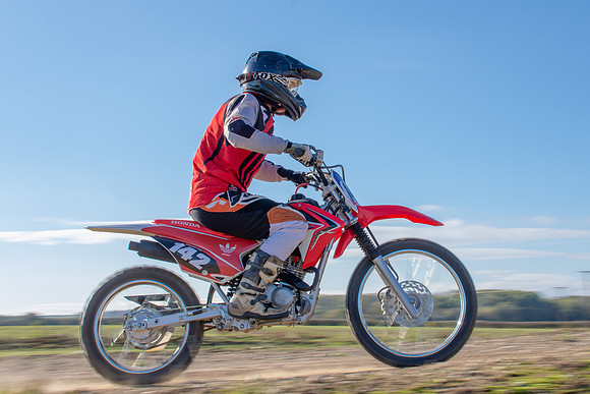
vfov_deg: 21.0
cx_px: 317
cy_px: 190
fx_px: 1064
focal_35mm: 65
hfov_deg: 31.0
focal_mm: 38
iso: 200
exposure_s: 1/160
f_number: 11
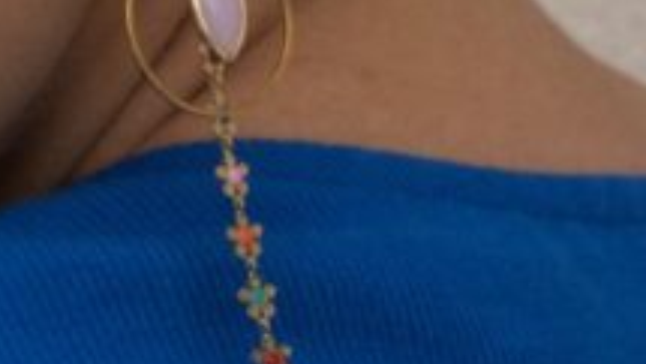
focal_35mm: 183
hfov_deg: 11.7
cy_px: 111
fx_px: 3135
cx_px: 54
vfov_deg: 6.6
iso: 4000
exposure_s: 1/800
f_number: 14
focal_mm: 50
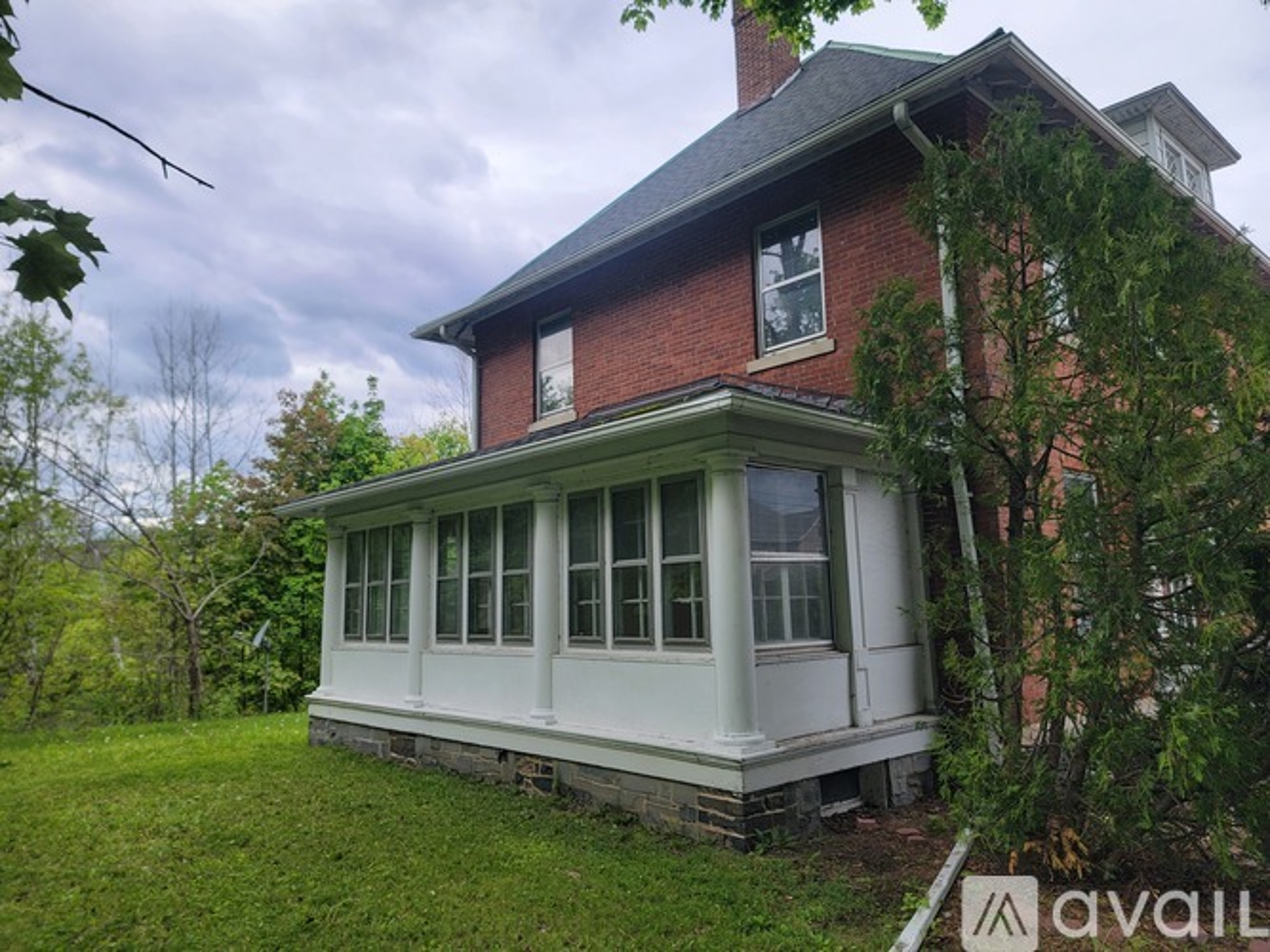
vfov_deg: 56.8
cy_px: 476
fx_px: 880
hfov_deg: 71.6
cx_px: 635
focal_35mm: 24
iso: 16
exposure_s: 1/300
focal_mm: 6.7
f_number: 1.8
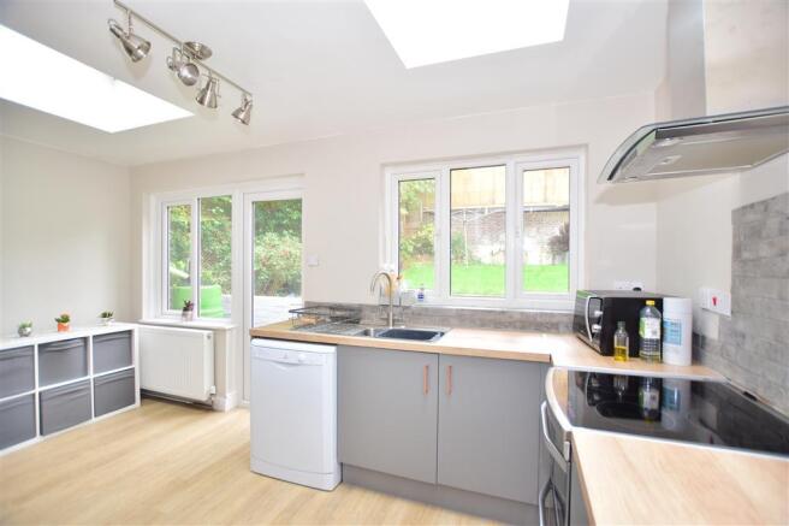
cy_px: 263
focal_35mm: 15
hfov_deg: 100.4
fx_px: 329
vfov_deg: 77.3
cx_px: 394
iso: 500
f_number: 3.5
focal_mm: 10
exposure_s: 1/60
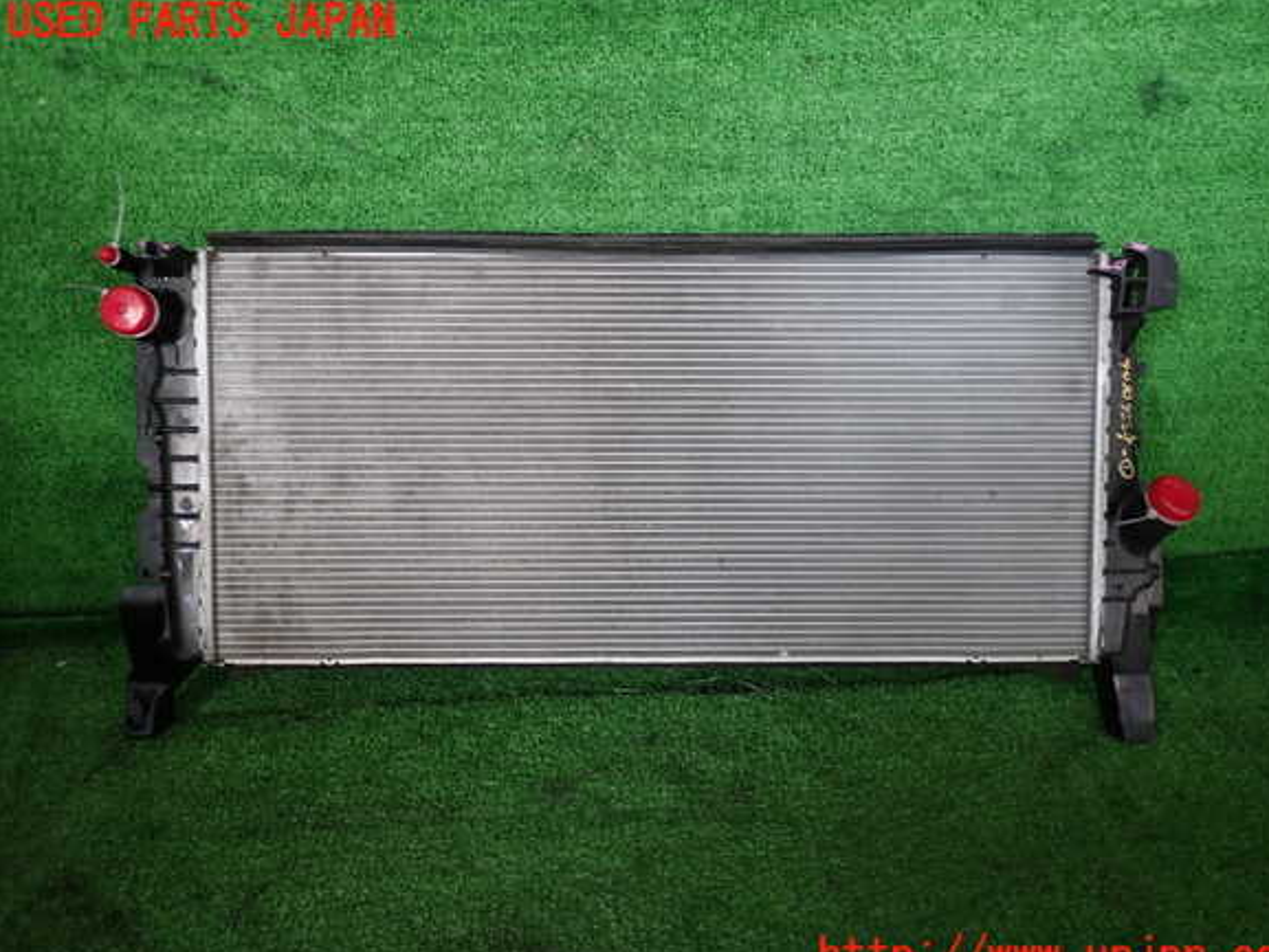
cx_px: 655
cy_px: 490
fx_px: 953
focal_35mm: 26
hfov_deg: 67.3
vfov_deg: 53.1
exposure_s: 1/80
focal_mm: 4.5
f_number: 2
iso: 100
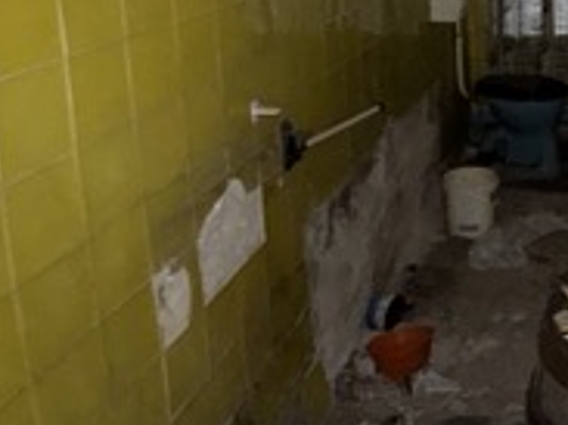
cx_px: 568
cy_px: 34
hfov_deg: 35.3
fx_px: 803
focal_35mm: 49
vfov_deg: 28.4
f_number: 2.2
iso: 160
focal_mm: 2.22
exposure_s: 1/31
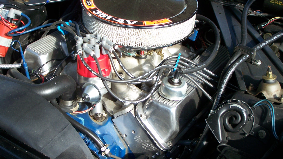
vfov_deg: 18.5
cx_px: 140
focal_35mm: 65
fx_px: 488
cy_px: 87
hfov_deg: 32.4
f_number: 3.1
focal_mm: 9.8
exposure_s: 1/250
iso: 80
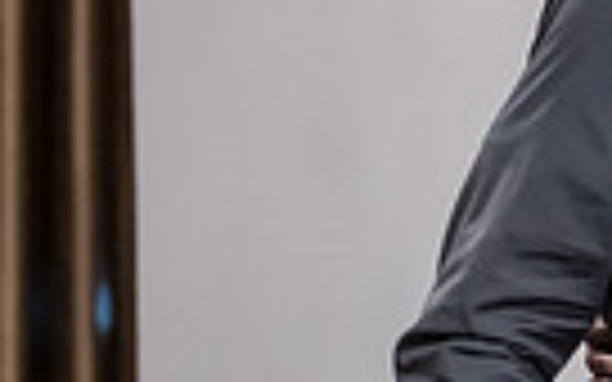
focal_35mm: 238
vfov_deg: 5.5
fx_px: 3970
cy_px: 306
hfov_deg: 8.5
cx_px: 1084
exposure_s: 1/320
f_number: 1.2
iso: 1600
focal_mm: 50
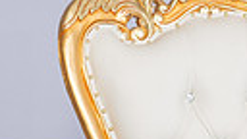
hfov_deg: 6.1
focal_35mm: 352
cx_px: 236
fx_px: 2305
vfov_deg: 3.4
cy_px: 351
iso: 500
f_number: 3.5
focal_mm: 44
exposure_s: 1/200
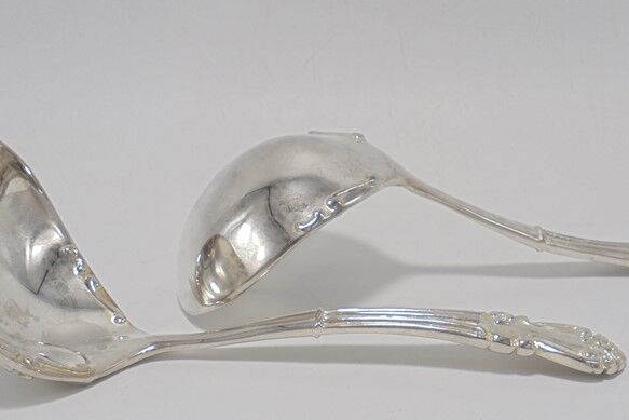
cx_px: 347
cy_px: 258
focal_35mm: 61
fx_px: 1066
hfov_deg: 32.8
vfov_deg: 22.2
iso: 100
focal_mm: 6.9
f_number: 4.2
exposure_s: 1/80
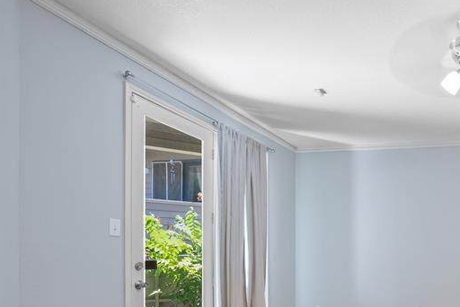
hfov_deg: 57.7
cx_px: 428
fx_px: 332
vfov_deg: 46.2
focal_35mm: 26
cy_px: 259
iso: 100
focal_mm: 13
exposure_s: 1/1.25
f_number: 9
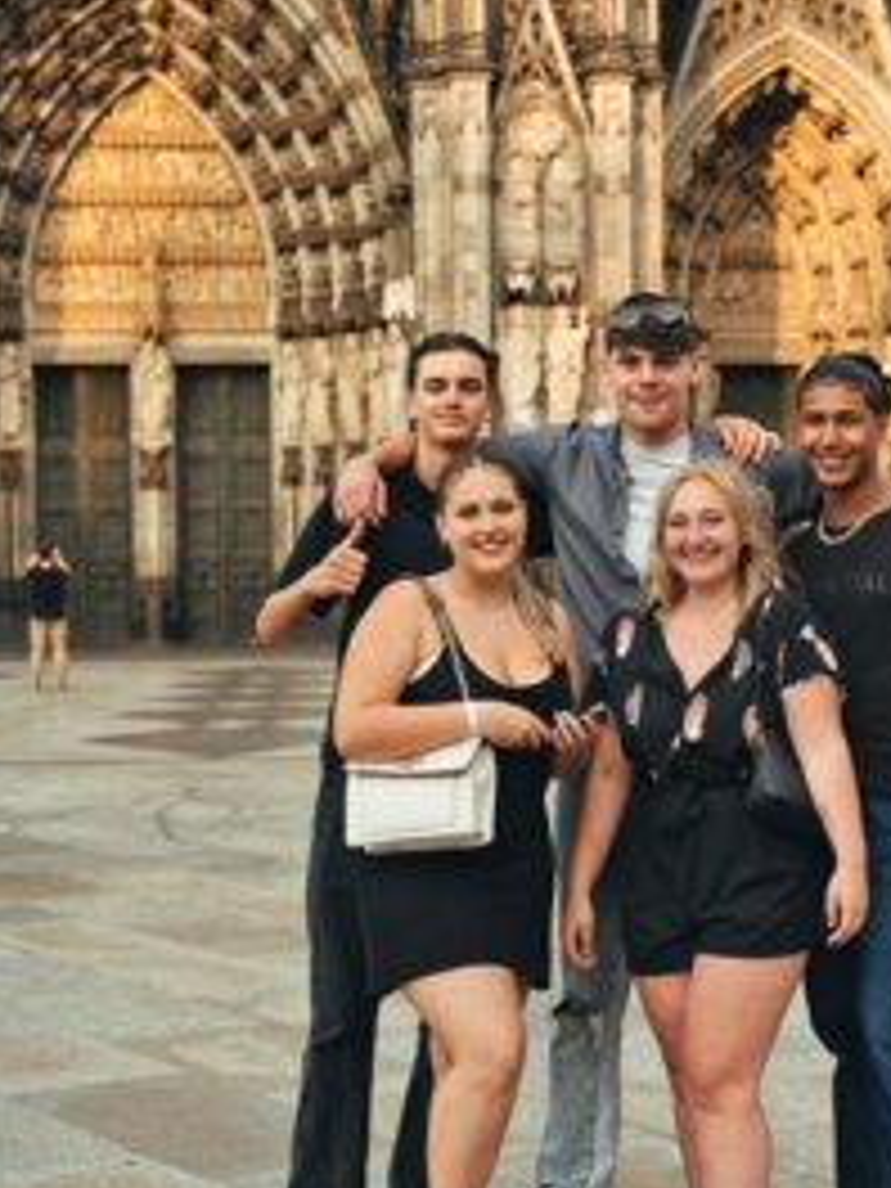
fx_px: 2505
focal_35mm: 73
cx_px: 587
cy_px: 738
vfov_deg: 26.6
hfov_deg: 20.1
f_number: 4
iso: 100
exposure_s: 1/100
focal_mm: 50
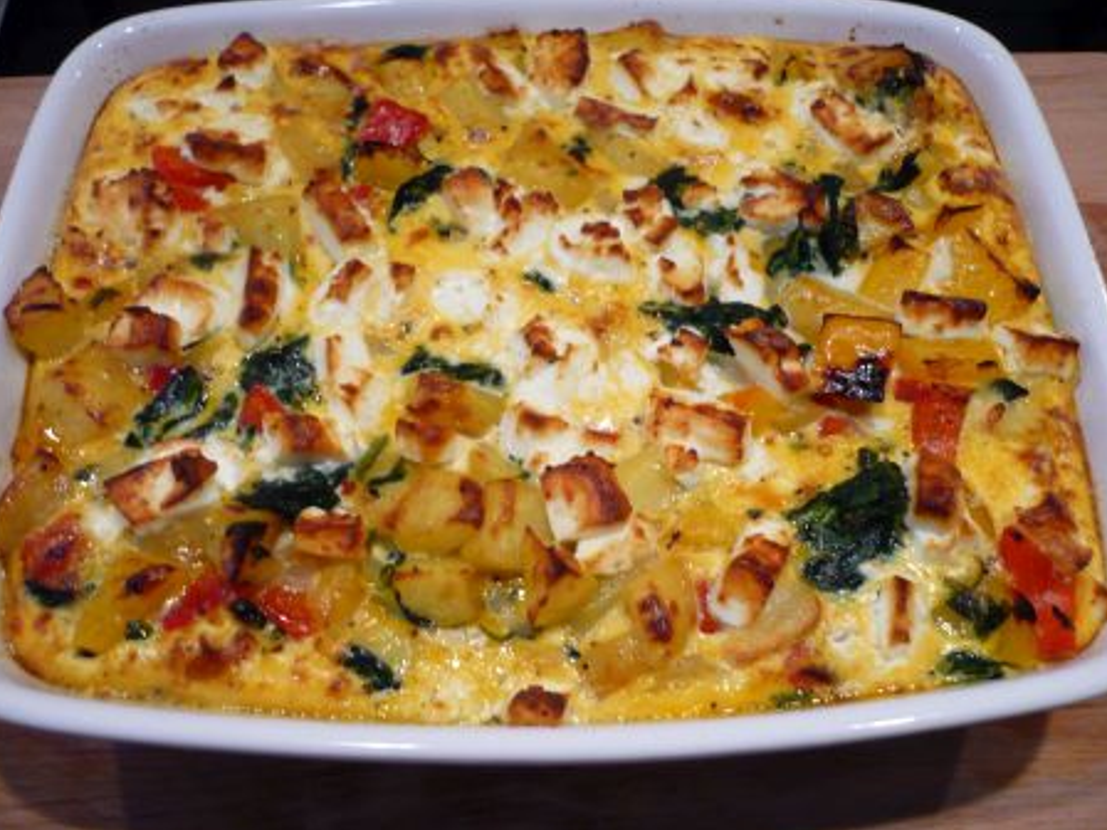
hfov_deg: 51.4
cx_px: 555
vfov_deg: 39.7
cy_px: 415
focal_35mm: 36
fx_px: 1151
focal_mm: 5.8
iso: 200
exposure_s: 1/30
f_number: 2.8
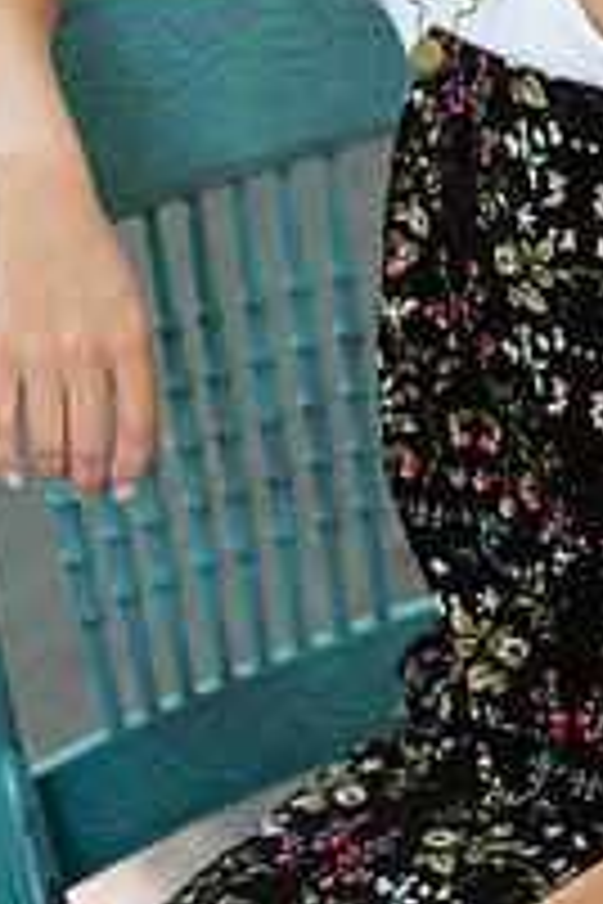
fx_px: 4773
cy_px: -94
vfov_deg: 10.7
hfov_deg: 7.2
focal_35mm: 190
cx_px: 576
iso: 640
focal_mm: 85
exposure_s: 1/200
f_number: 3.5
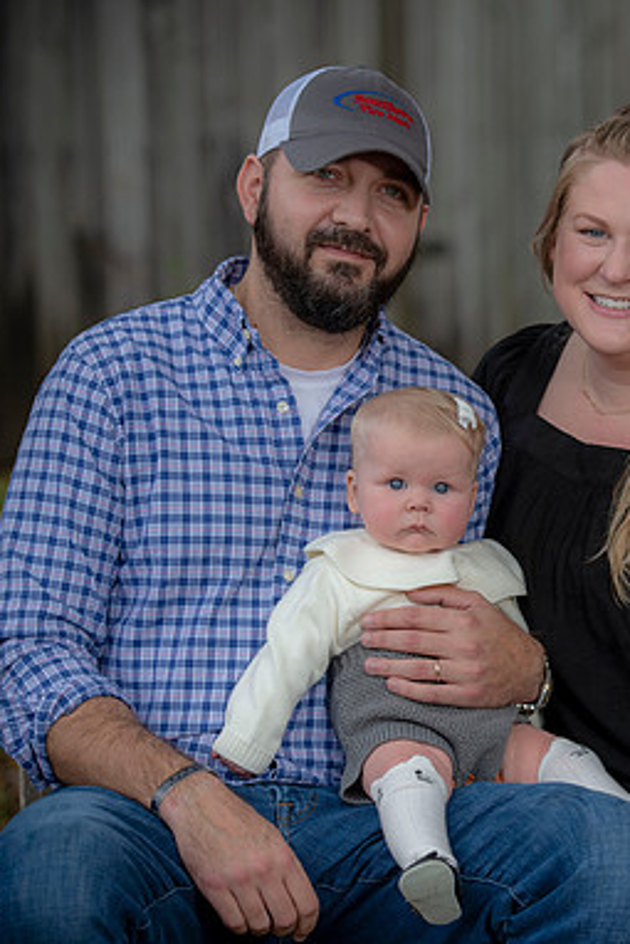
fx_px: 4379
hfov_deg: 8.2
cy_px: 474
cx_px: 561
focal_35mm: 167
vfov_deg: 12.3
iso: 160
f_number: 3.5
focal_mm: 110
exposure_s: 1/200
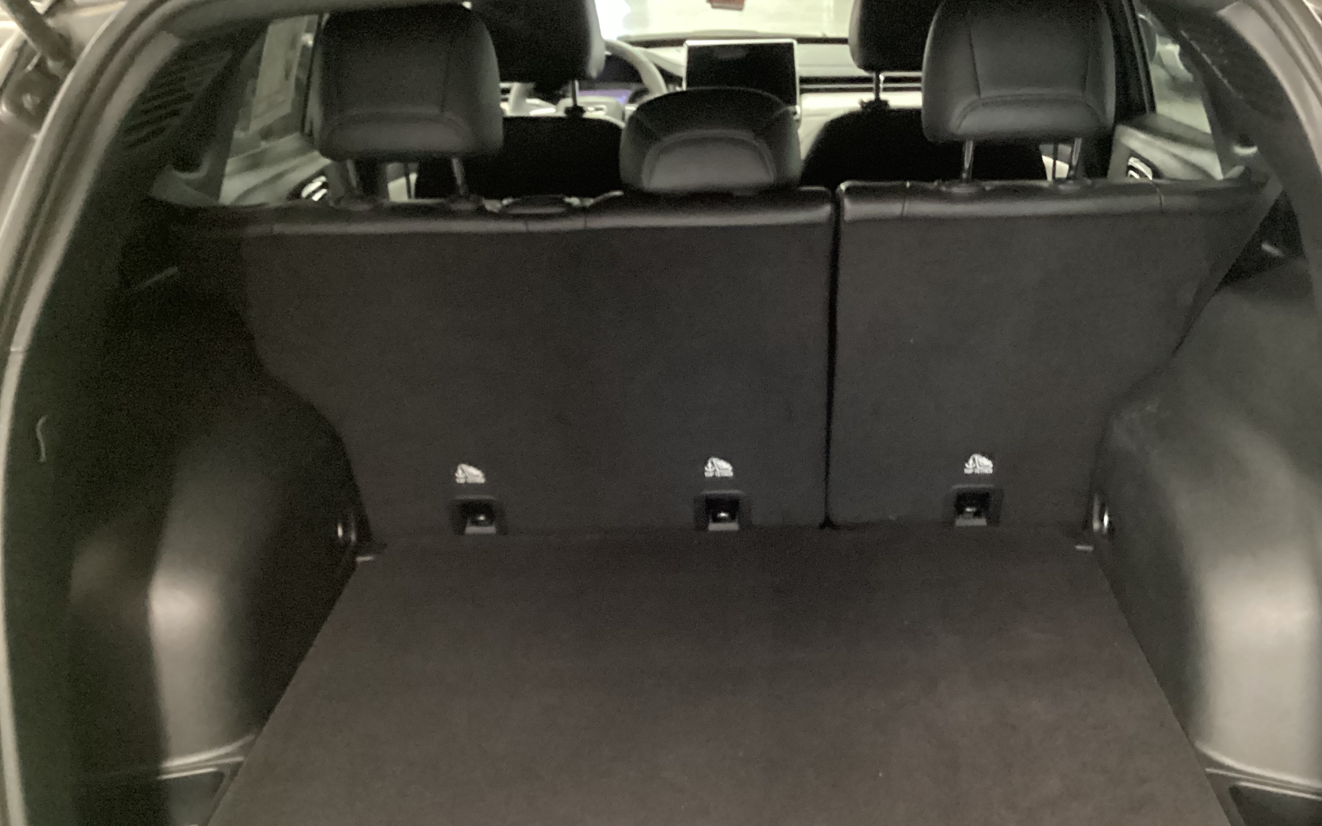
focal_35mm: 36
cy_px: 476
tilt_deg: -25.6
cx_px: 715
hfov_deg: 53.9
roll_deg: +1.0
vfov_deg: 35.3
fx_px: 1297
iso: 800
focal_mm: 3.3
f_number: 2.4
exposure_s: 1/15
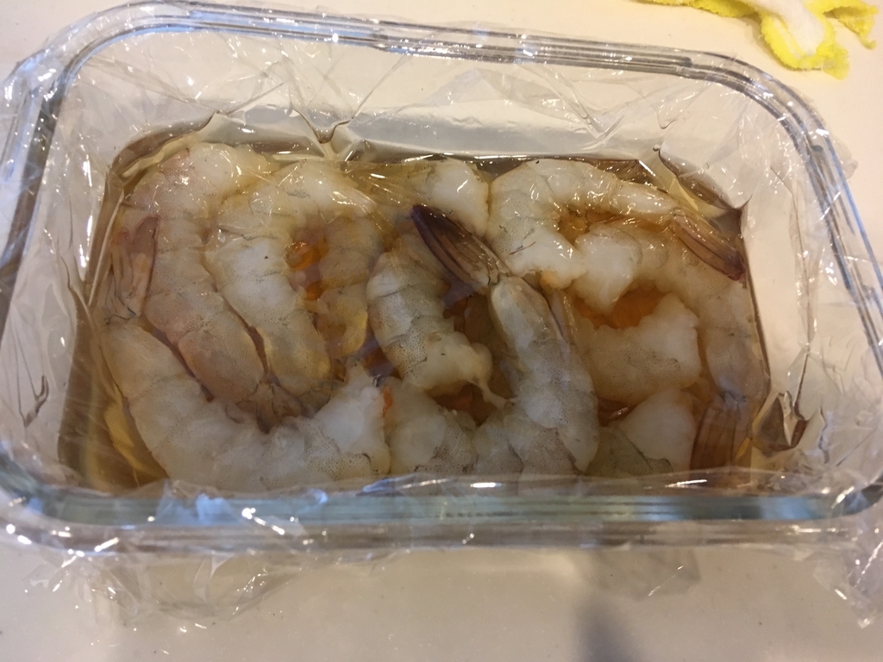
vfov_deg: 48.2
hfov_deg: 61.7
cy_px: 331
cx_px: 442
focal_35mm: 29
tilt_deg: -59.9
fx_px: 740
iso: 125
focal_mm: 4.15
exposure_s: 1/30
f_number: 2.2
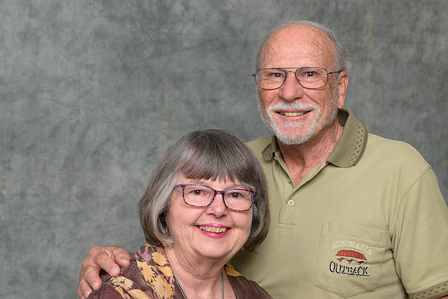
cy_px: 150
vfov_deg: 20.6
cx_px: 224
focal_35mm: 66
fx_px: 821
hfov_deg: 30.5
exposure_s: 1/125
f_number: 10
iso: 400
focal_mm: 66
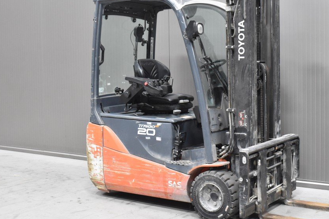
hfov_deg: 36.9
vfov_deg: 25.1
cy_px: 90
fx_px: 491
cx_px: 199
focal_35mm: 54
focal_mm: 25
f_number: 5
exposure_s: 1/25
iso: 1600
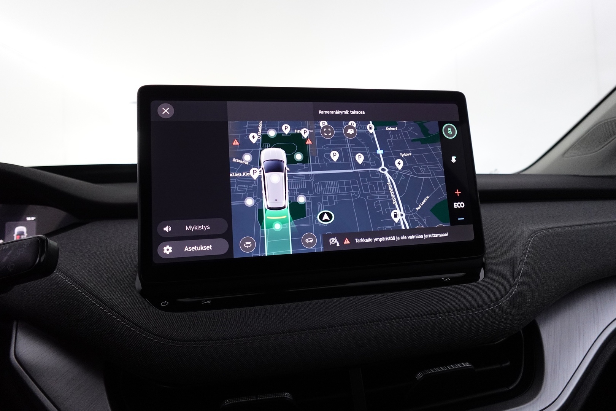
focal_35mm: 20
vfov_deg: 61.9
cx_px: 308
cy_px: 206
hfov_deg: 84.0
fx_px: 342
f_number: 2
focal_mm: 7.6
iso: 800
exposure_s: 1/80
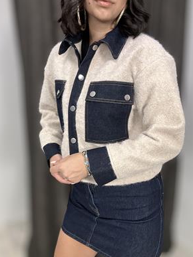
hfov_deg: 44.1
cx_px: 96
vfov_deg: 56.8
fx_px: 238
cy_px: 123
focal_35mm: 32
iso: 100
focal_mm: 2.69
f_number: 1.9
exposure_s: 1/50
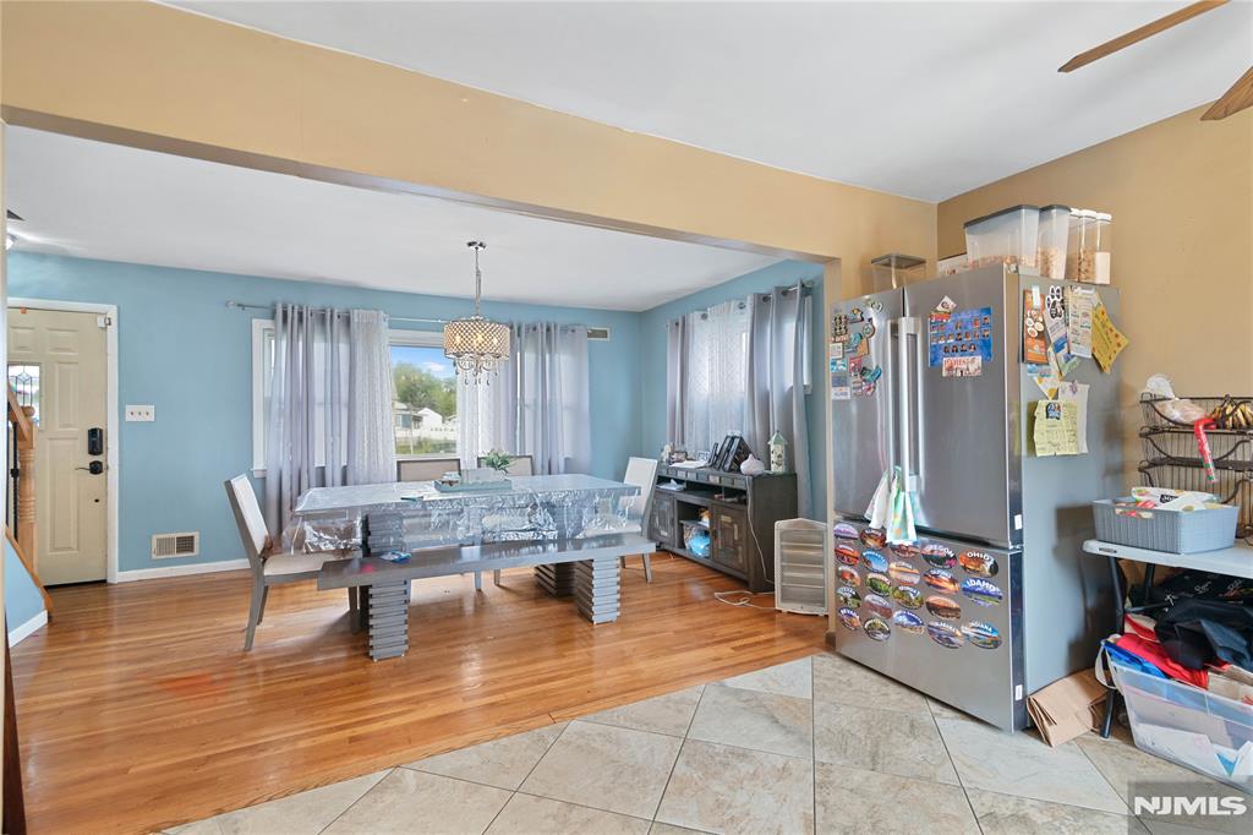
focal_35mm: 16
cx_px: 626
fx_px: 557
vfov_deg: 73.7
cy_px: 418
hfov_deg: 96.8
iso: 400
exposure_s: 1/8
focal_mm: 16
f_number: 8
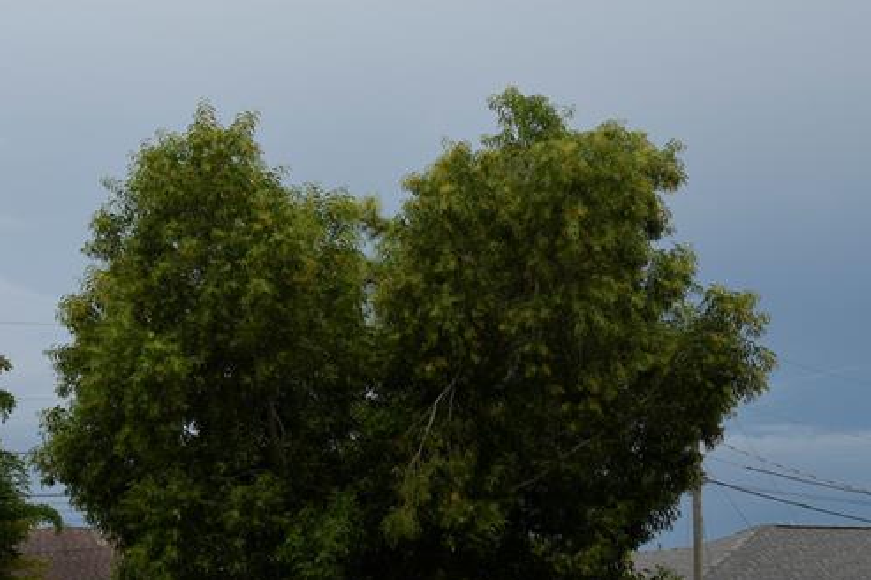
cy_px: 529
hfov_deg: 18.8
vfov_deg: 12.8
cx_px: 873
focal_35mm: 106
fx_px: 2563
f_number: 9
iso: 100
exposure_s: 1/200
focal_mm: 34
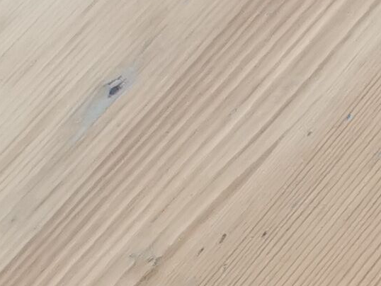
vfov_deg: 7.1
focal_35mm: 183
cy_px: 905
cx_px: 1220
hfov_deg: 8.6
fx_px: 2015
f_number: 1.8
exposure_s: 1/100
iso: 160
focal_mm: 5.58
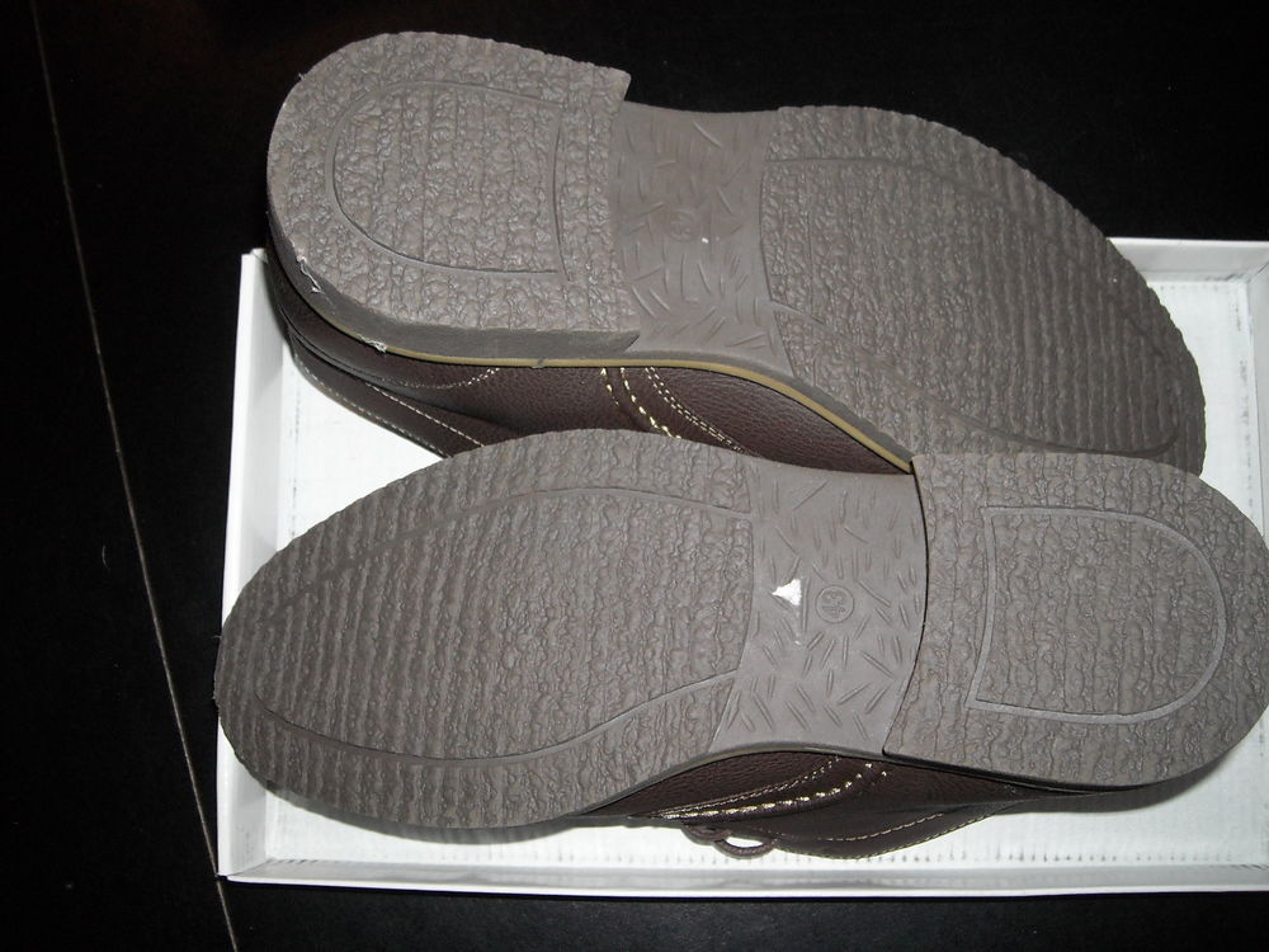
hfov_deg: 52.6
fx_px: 1283
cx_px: 634
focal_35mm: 35
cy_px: 476
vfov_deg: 40.7
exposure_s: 1/60
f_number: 2.8
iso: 200
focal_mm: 5.7
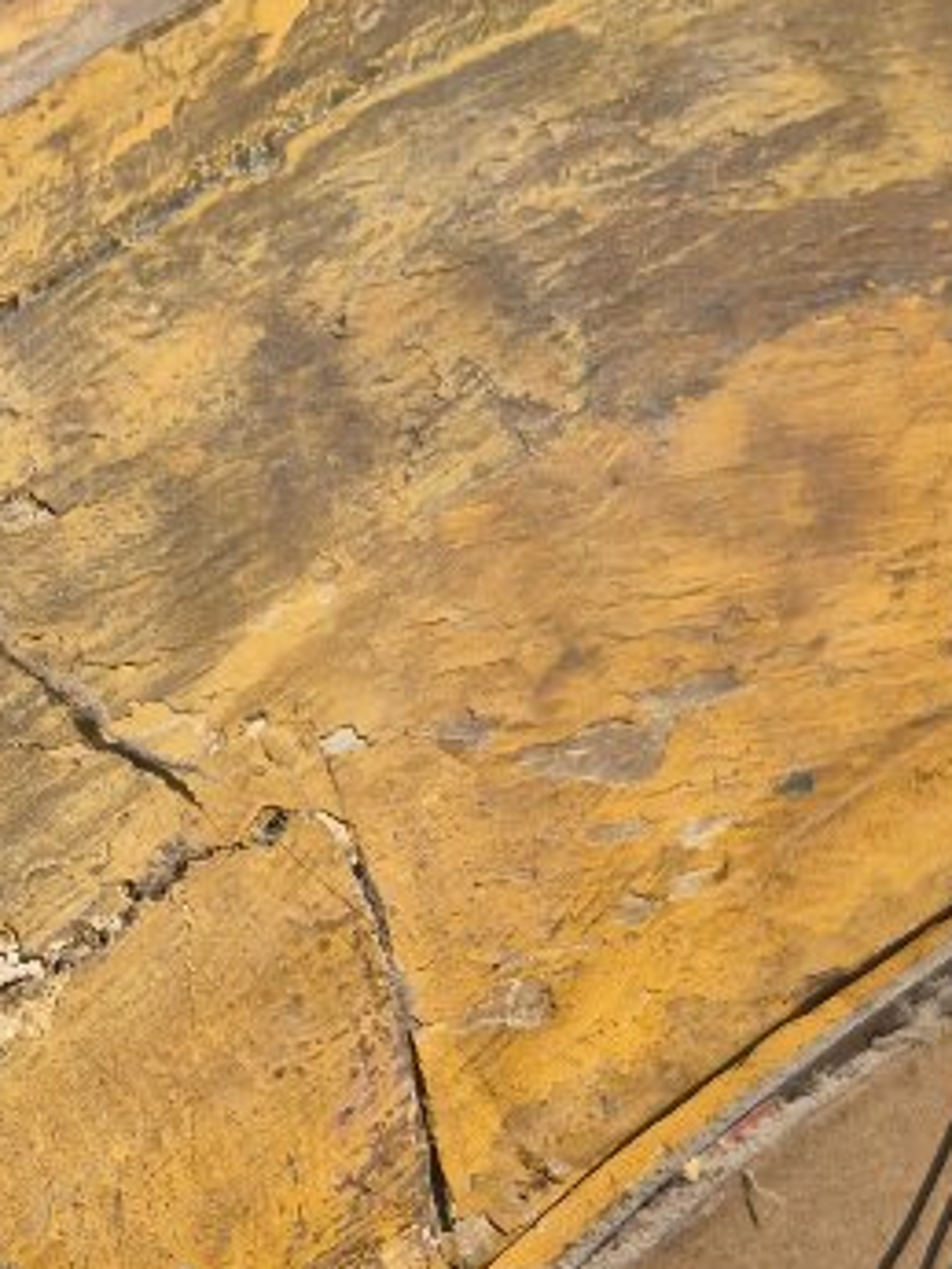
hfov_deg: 17.6
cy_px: 1133
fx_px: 2932
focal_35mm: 80
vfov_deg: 23.8
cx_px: -176
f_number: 1.8
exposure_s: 1/7696
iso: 64
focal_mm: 5.4
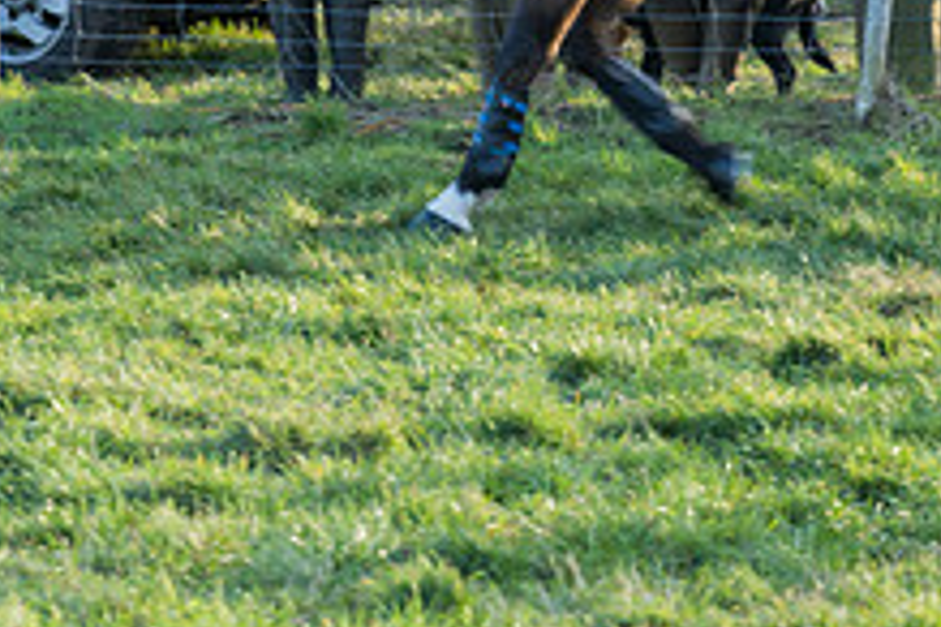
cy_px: -177
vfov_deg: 3.9
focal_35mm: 353
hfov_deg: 5.8
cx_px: 1064
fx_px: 9226
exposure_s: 1/125
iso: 200
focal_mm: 116
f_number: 5.6
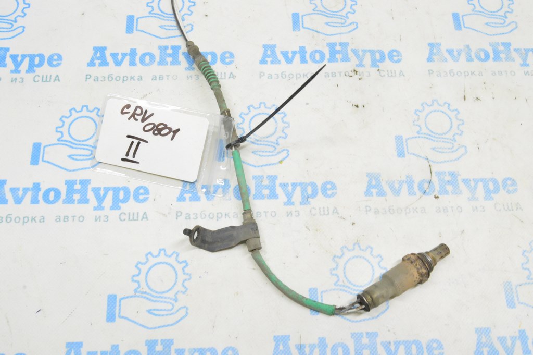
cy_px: 178
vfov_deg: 36.8
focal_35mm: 36
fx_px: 533
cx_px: 266
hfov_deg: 53.2
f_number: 20
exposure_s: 1/15
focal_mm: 24
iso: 6400
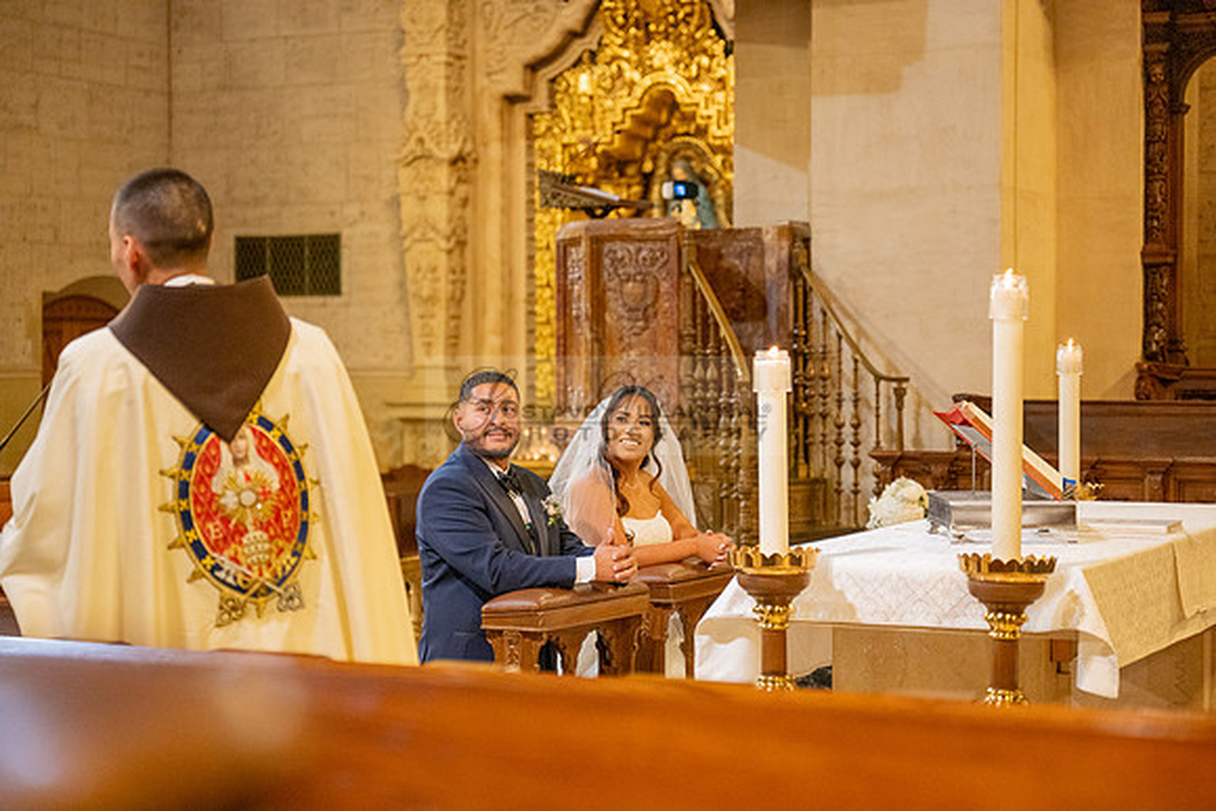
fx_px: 2365
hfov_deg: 28.8
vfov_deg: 19.5
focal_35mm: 70
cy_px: 406
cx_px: 608
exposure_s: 1/200
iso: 2000
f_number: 2.8
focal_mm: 70
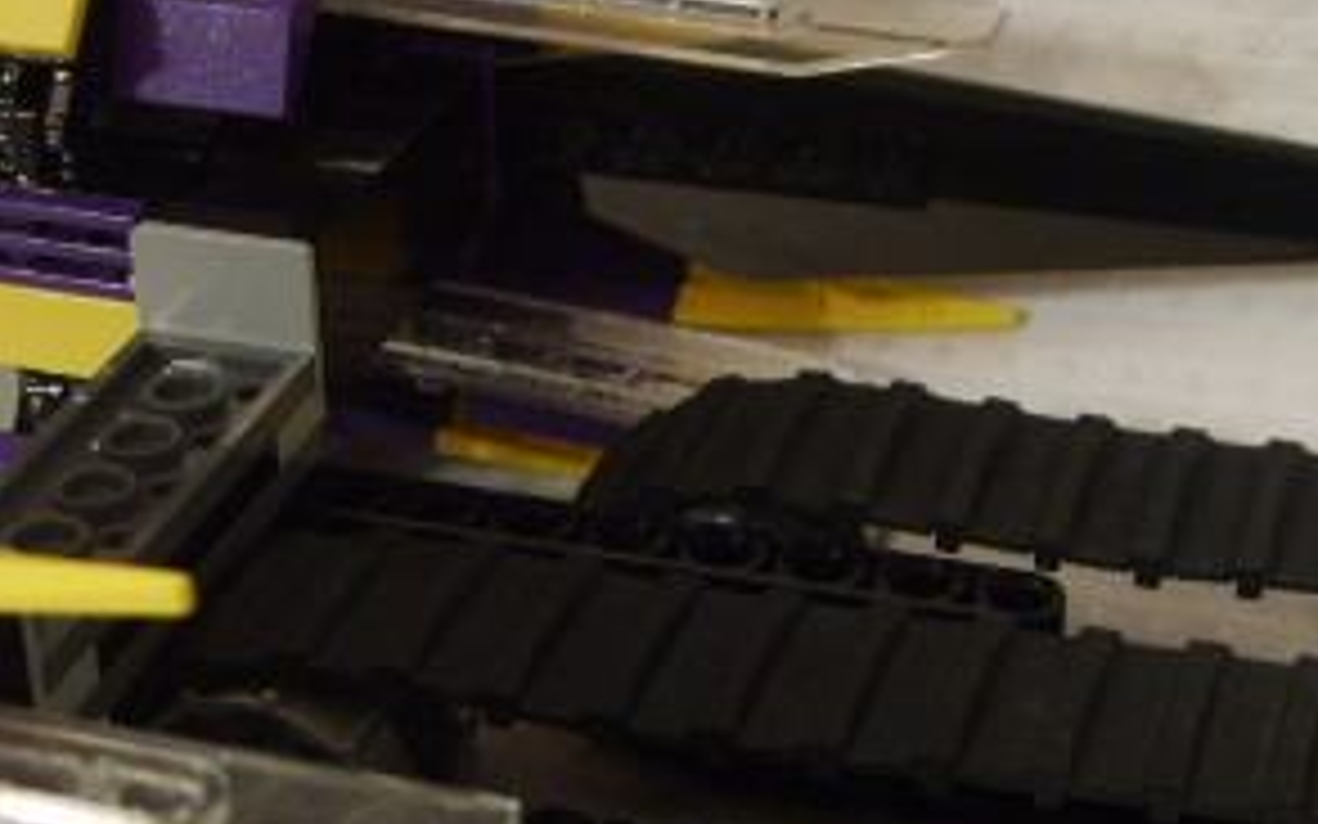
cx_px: 855
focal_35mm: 81
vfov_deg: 16.1
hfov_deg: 25.4
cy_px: 558
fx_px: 2909
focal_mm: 5.8
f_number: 2.8
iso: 140
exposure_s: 1/4
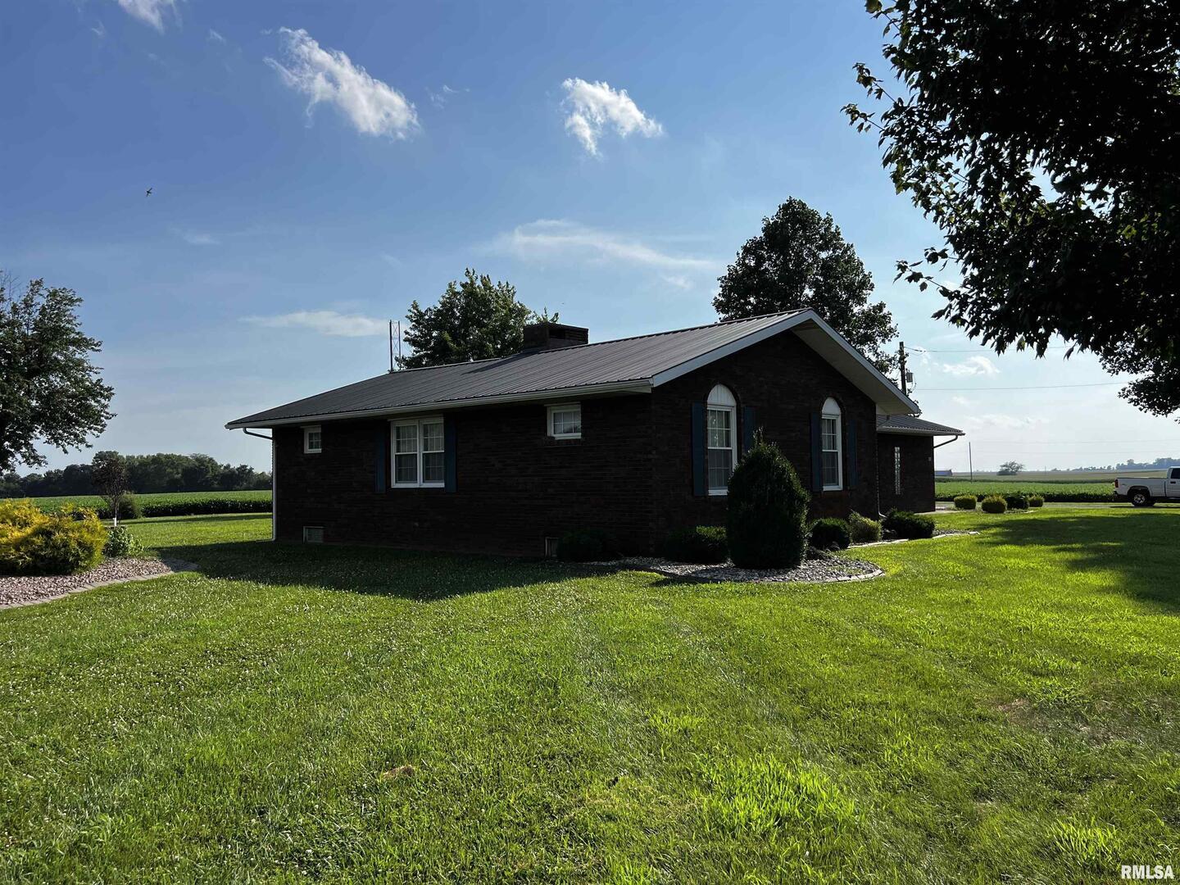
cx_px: 590
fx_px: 886
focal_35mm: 26
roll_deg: +0.6
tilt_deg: +2.6
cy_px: 442
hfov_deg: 67.3
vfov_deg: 53.1
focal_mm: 5.7
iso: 50
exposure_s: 1/6993
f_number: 1.5
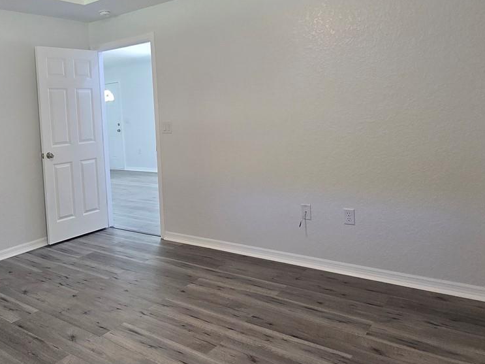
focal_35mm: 28
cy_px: 135
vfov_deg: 49.2
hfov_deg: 60.3
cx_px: 126
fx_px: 392
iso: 125
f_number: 2.2
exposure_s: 1/60
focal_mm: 2.2
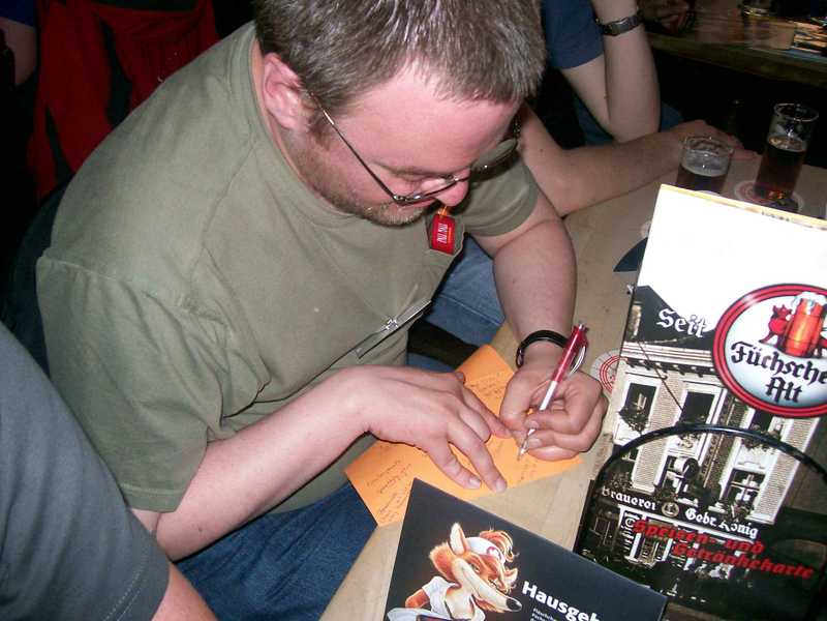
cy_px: 310
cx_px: 414
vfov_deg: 40.7
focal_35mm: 35
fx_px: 836
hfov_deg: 52.6
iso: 200
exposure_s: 1/64
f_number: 2.8
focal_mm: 5.8
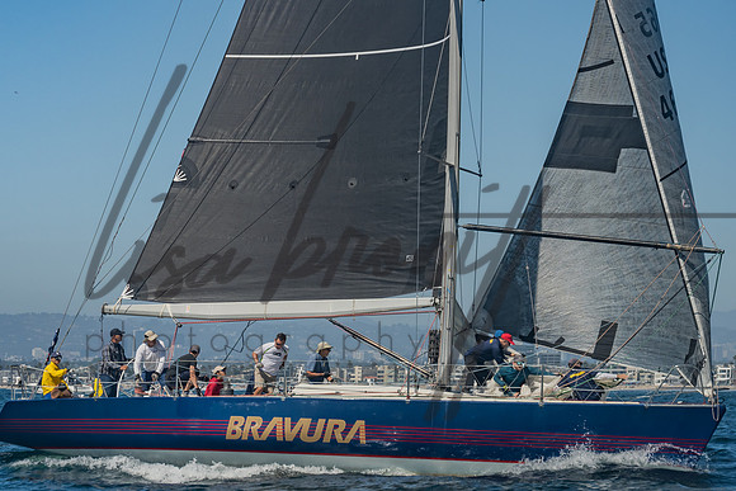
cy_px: 261
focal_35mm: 148
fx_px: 3025
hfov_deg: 13.8
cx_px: 233
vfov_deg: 9.3
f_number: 6.3
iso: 160
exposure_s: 1/1250
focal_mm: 98
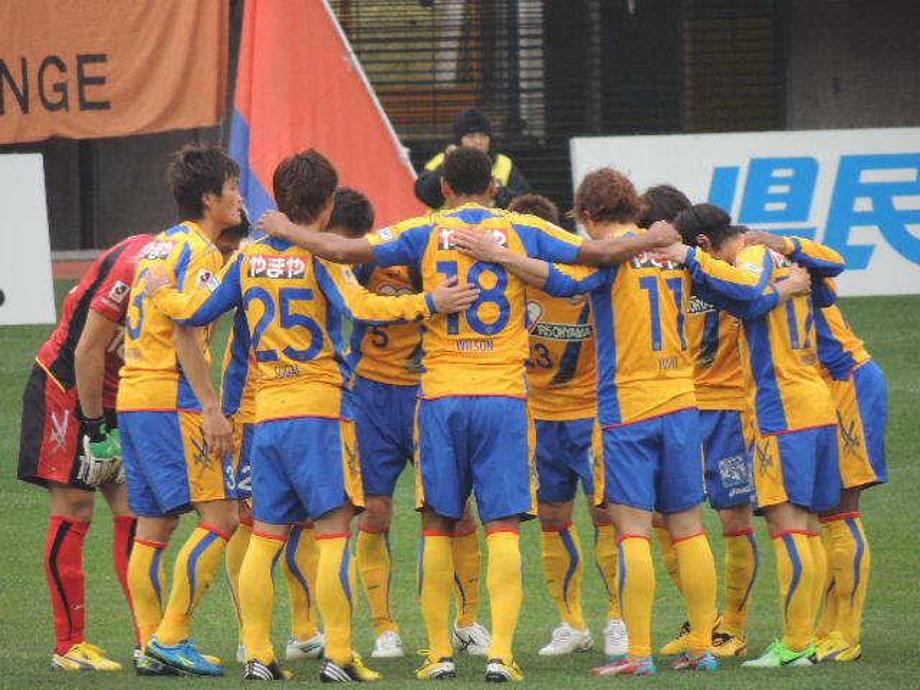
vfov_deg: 1.7
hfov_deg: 2.2
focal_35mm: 900
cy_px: 345
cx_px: 460
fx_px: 23920
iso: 400
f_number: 5.5
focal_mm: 160.5
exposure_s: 1/200
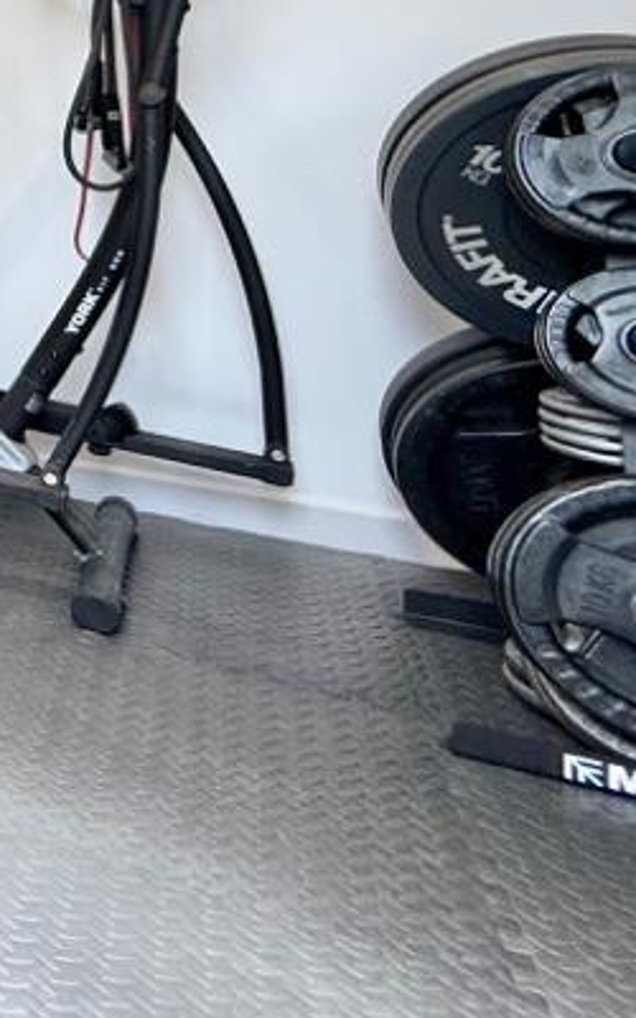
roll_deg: +1.1
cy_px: 137
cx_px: -598
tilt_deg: -1.6
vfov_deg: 47.3
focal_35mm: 38
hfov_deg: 19.9
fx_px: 1054
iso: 100
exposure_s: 1/100
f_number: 2.2
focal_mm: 2.22
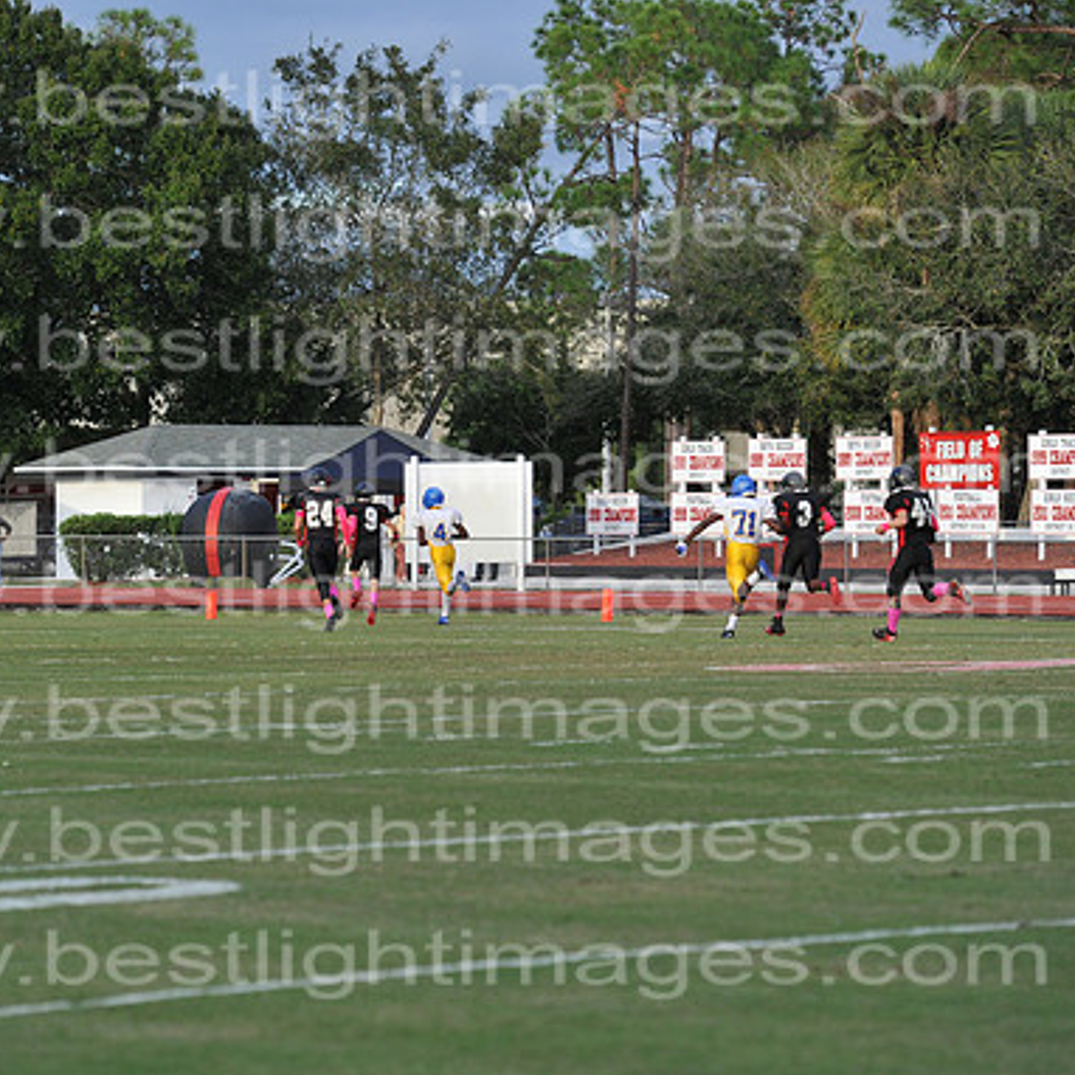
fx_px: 6113
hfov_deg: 10.0
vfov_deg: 10.0
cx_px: 414
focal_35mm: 174
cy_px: 535
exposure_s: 1/2000
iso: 800
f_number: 3.5
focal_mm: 135
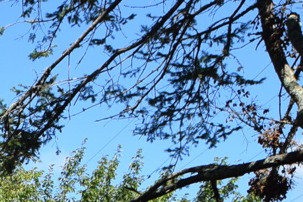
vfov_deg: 10.3
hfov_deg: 12.9
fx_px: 1061
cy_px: 352
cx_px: -394
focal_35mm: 126
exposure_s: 1/400
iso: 200
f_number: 10
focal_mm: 16
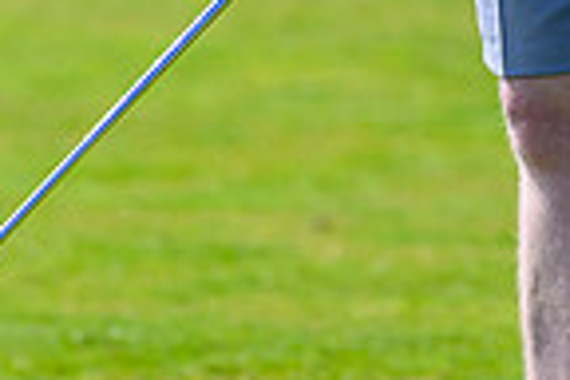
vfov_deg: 0.6
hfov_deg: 0.9
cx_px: 307
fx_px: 35369
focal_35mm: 2234
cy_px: -677
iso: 500
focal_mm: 400
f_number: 4
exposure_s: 1/3200
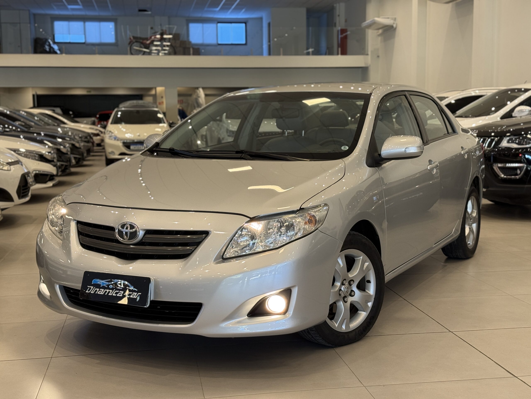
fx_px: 736
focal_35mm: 48
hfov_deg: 39.7
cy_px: 200
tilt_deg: -5.9
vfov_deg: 30.3
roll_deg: +0.8
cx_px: 266
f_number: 1.78
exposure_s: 1/60
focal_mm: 6.76
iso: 100
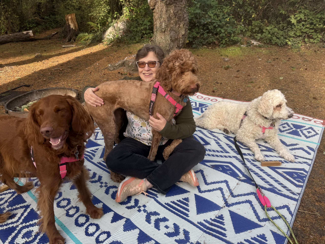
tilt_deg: -24.8
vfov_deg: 56.8
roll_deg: -1.3
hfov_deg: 71.6
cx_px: 162
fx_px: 225
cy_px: 122
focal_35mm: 24
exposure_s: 1/220
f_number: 1.78
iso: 64
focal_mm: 6.76
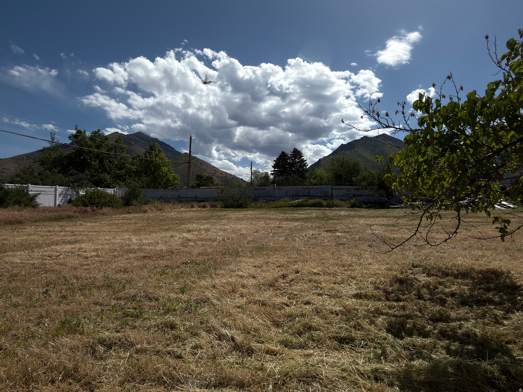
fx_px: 302
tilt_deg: +2.6
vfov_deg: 65.9
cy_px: 196
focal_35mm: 20
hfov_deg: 81.8
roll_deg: +0.6
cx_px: 262
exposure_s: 1/2381
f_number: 2.2
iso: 16
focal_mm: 2.22
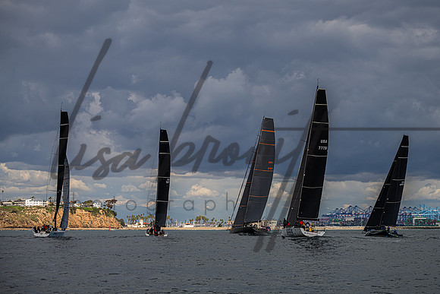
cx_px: 250
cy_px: 147
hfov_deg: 18.0
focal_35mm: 114
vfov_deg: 12.1
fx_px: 1389
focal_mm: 100
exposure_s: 1/3200
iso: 400
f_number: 5.6
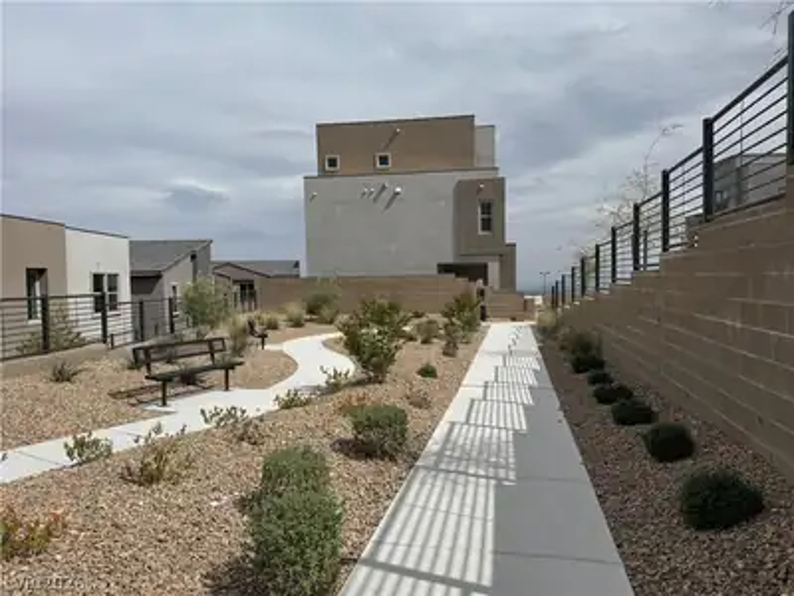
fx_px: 550
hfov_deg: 71.6
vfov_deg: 56.8
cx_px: 397
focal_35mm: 24
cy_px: 298
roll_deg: +0.9
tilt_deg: -2.7
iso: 80
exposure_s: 1/6410
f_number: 1.78
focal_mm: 6.76
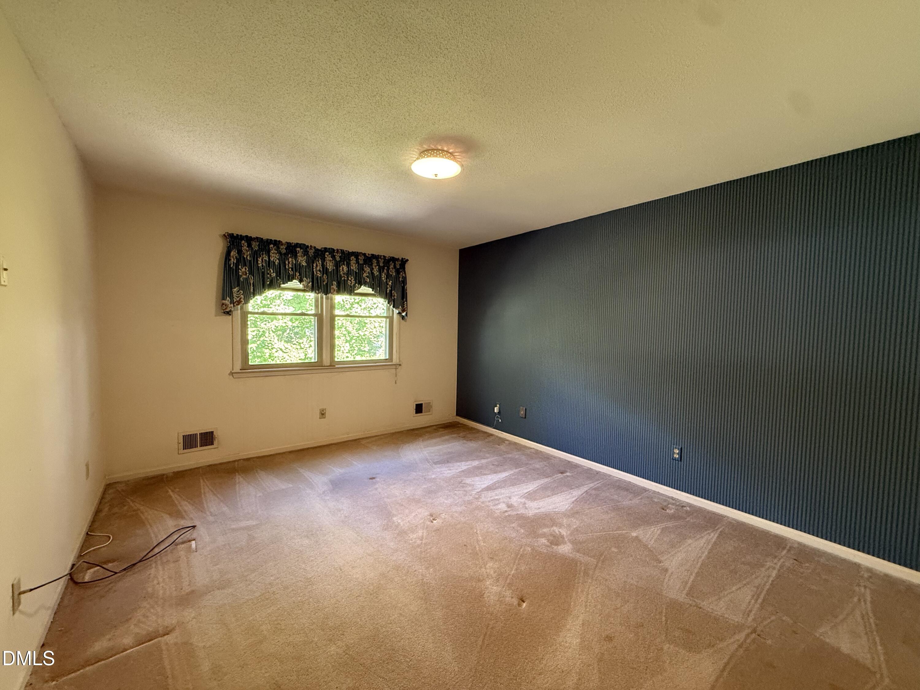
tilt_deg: -3.2
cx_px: 460
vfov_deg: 85.7
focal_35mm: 14
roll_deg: -1.6
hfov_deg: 102.1
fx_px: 372
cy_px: 345
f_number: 2.2
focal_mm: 2.22
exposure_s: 1/60
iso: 500
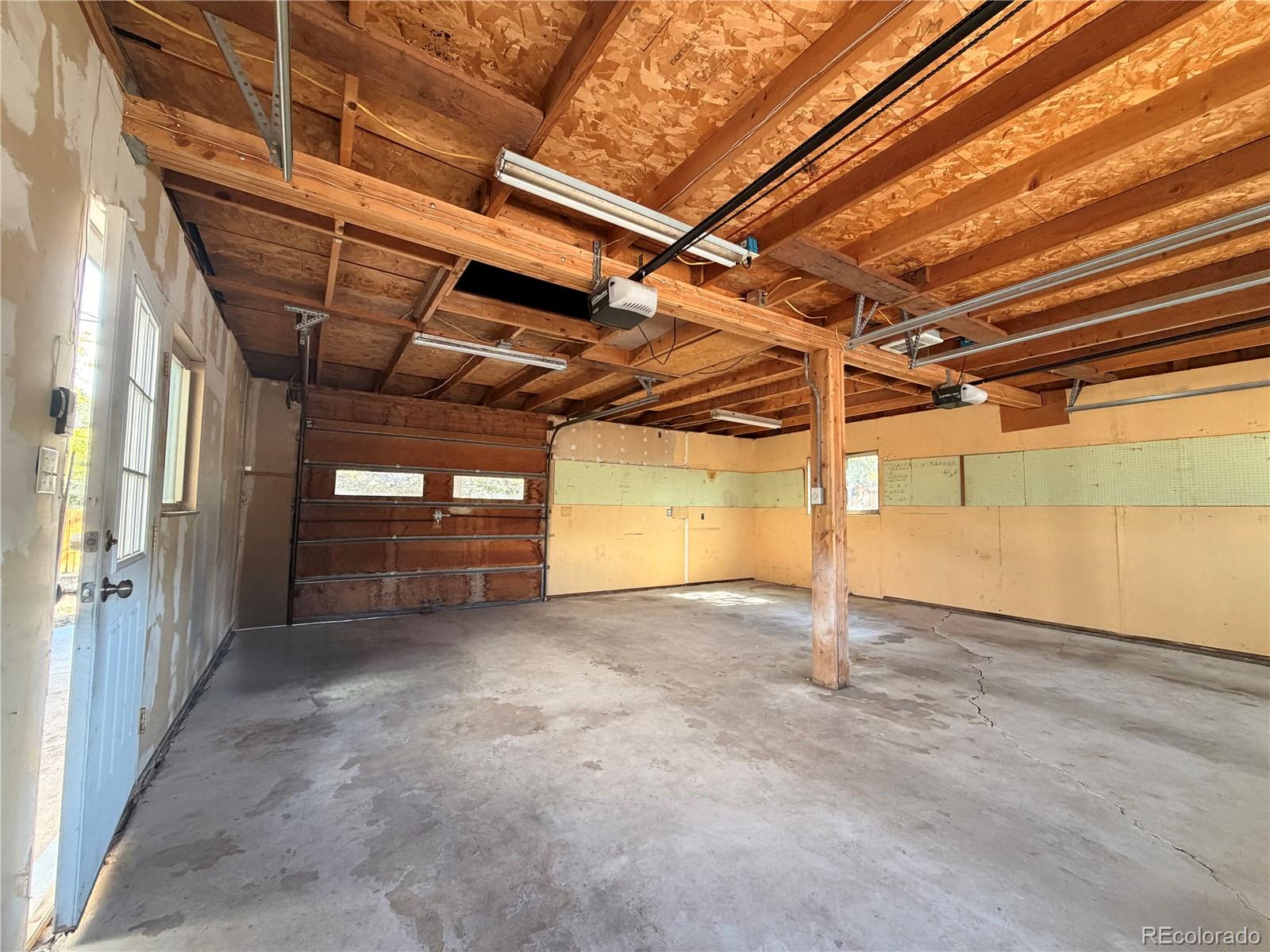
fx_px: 514
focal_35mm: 14
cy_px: 476
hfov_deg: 102.1
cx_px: 635
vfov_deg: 85.7
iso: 320
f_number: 2.2
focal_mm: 2.22
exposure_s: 1/65
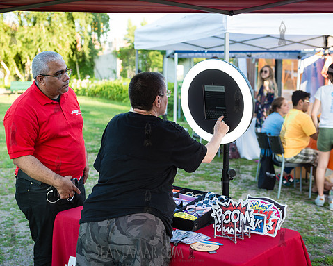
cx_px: 147
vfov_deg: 30.2
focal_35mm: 50
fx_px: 493
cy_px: 134
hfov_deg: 37.3
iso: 500
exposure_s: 1/400
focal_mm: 44
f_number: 3.5
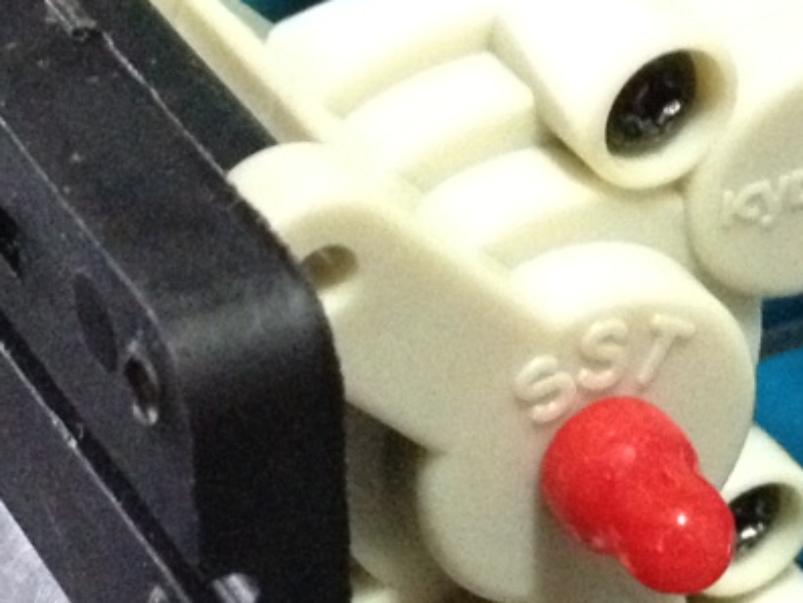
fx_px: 3341
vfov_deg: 10.3
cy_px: 443
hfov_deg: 13.7
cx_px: 589
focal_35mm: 144
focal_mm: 4.28
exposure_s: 1/15
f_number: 2.4
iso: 800
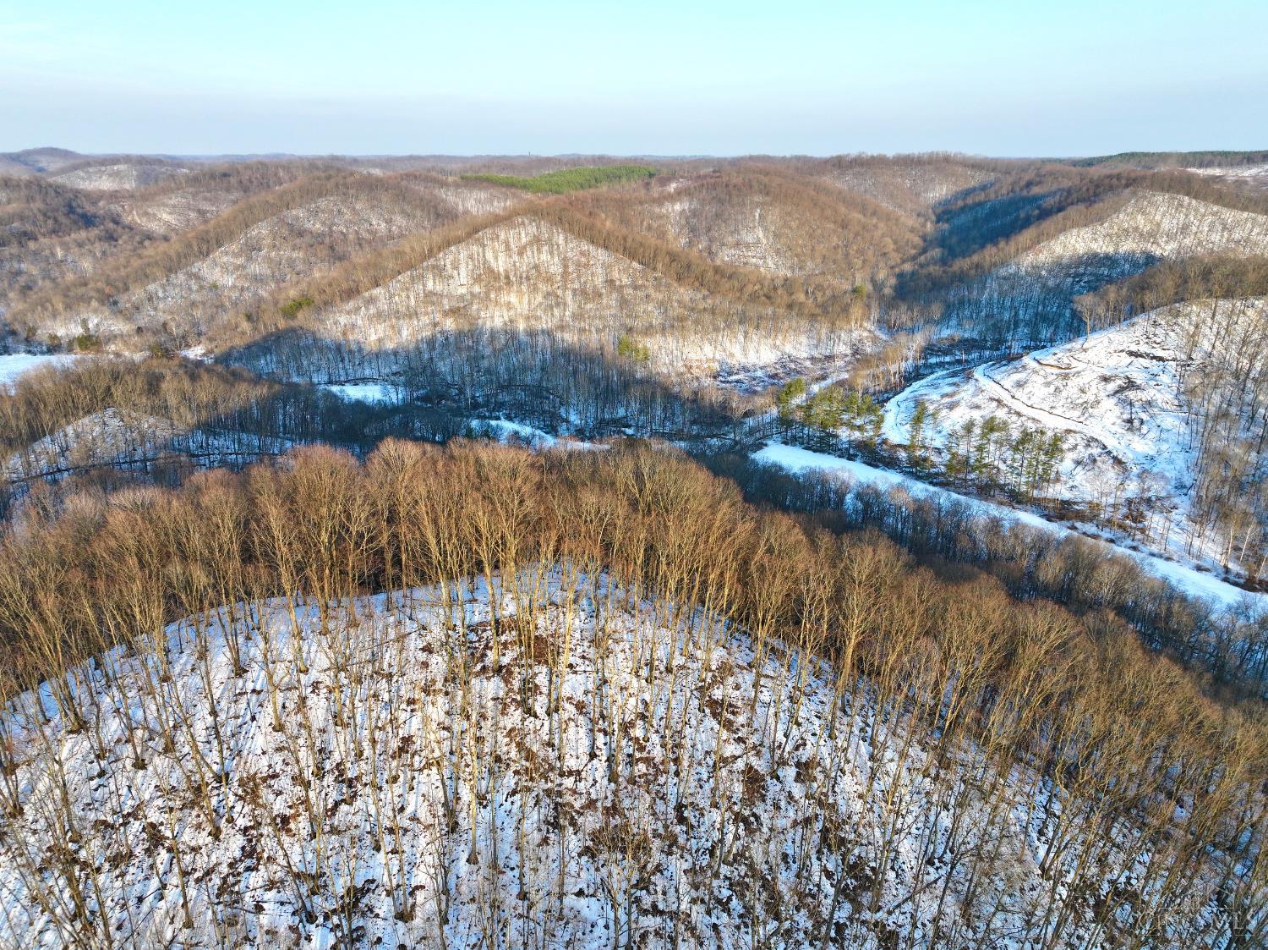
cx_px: 634
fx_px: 879
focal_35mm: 24
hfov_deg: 71.6
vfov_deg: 56.8
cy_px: 475
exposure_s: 1/50
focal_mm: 12.29
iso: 140
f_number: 2.8
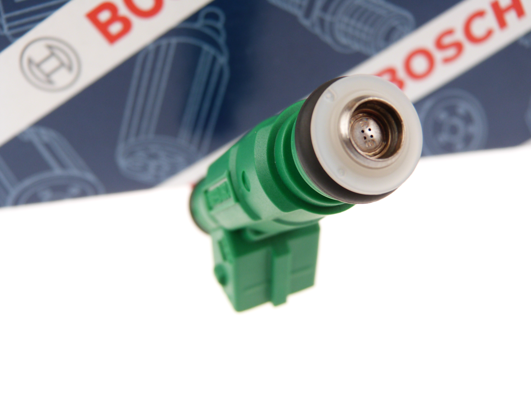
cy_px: 199
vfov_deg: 36.0
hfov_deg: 46.8
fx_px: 614
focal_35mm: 40
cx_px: 266
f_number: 3.1
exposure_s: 1/100
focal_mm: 7.1
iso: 100
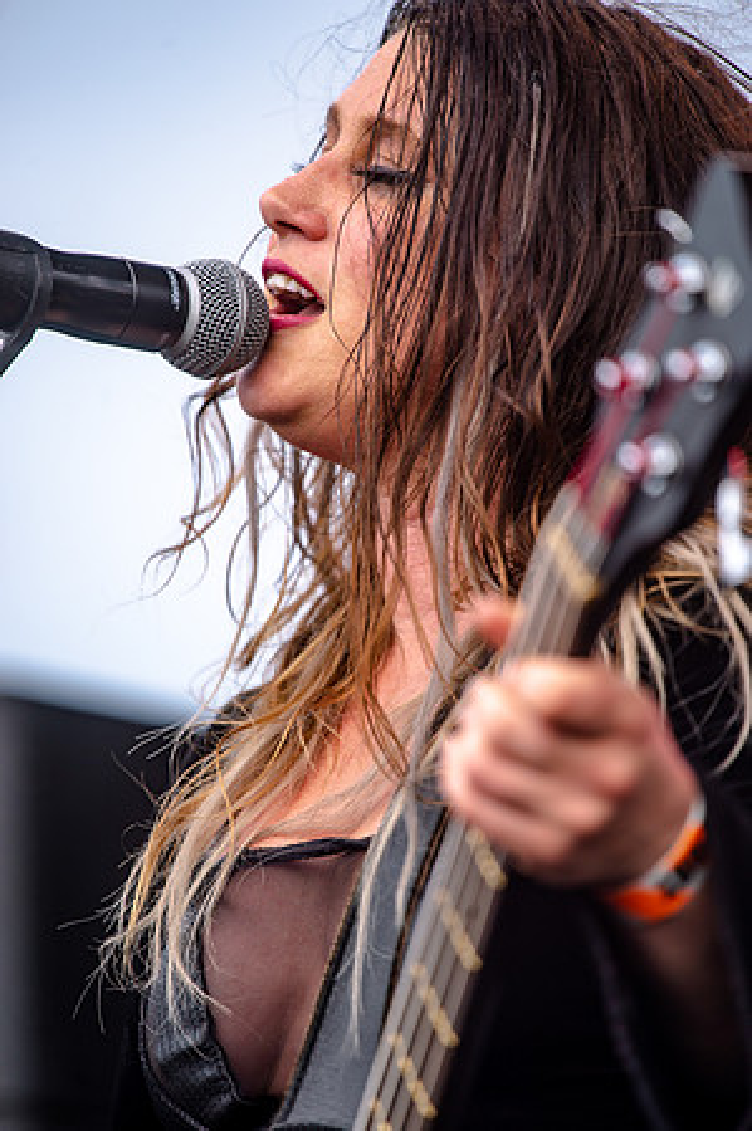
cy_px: 566
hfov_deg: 4.6
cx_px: 376
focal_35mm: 300
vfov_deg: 6.9
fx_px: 9421
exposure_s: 1/640
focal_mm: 300
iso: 200
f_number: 4
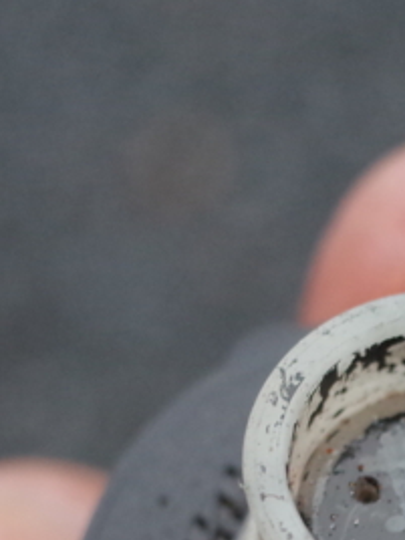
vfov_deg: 14.4
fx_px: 2106
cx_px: 463
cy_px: 516
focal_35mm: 135
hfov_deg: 10.8
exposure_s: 1/40
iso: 800
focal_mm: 18.3
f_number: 3.5
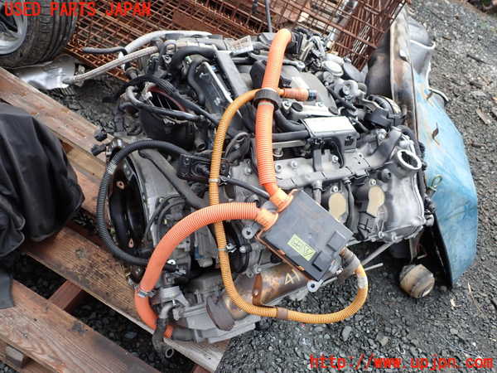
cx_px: 248
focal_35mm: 30
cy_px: 186
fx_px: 431
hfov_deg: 60.0
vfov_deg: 46.8
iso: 100
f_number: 3.2
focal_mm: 5.4
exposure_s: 1/250
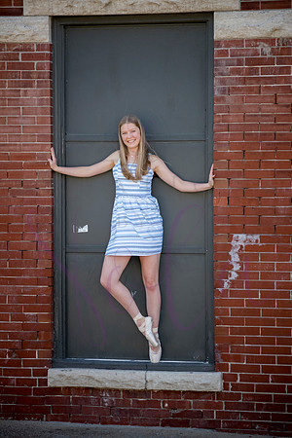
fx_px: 1460
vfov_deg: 17.1
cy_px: 219
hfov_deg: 11.4
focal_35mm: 120
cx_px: 146
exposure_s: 1/1000
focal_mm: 120
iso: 800
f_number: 5
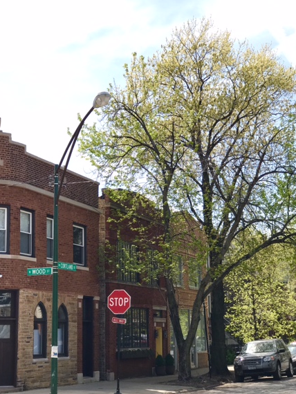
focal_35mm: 64
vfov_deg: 30.2
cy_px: 206
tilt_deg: +11.1
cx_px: 136
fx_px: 729
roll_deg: +0.9
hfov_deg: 22.9
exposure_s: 1/499
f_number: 2.8
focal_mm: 6.6
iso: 20
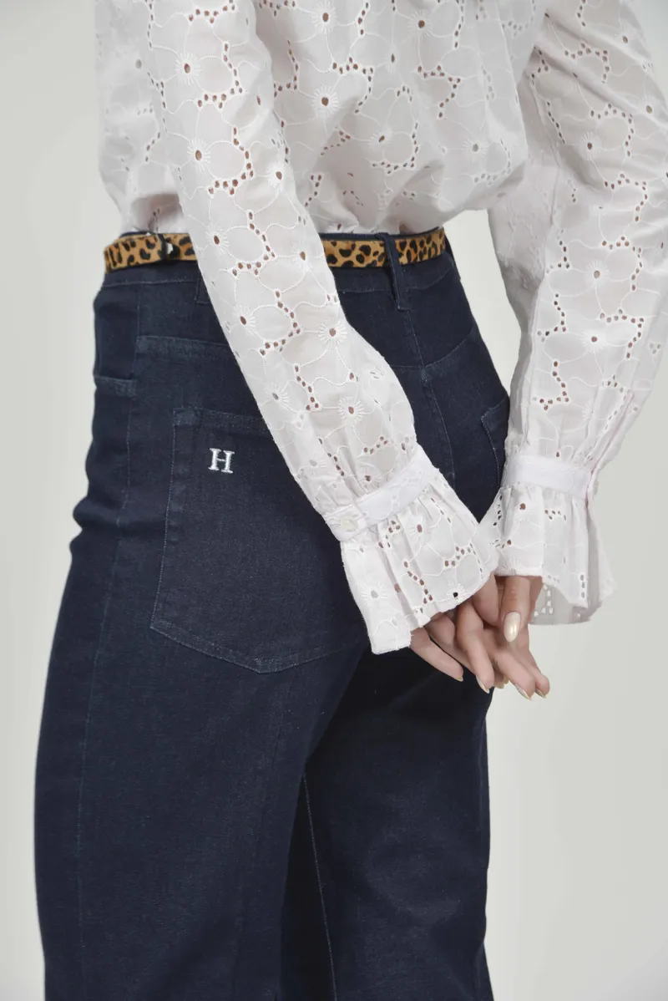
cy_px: 500
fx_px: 2780
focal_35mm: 100
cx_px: 334
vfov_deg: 20.4
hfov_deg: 13.7
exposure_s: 1/125
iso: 200
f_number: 10
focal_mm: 100
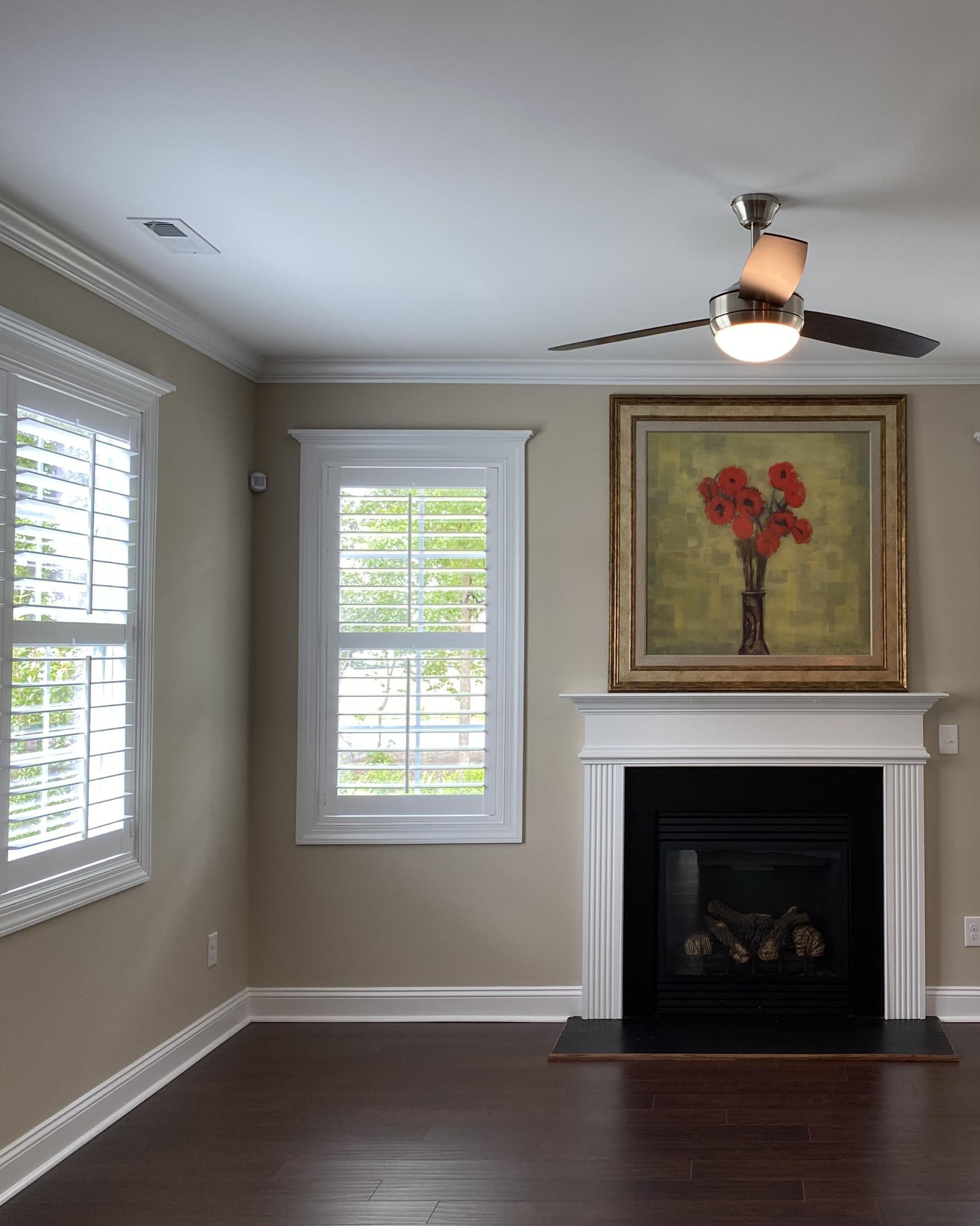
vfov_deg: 52.8
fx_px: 1233
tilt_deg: +1.5
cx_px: 751
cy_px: 615
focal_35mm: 34
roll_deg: -0.1
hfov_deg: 41.9
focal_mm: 4.25
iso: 80
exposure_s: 1/120
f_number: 1.8
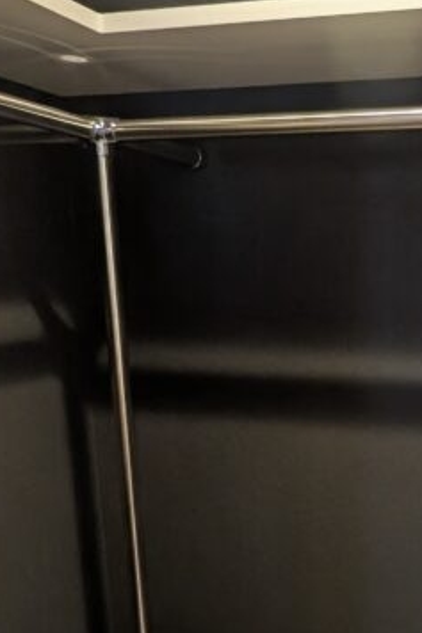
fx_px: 686
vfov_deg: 48.2
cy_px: 452
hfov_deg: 31.9
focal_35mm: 39
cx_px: 409
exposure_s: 1/30
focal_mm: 1.95
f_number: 2.2
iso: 274
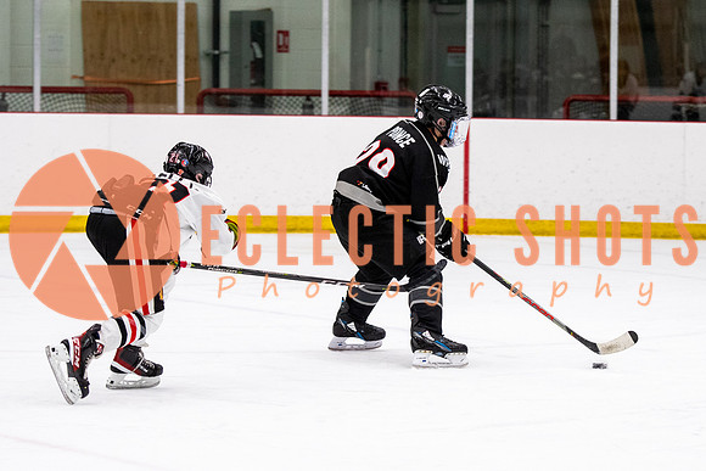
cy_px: 185
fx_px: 3411
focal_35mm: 174
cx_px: 427
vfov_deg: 7.9
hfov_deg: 11.8
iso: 2000
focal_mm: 95
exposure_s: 1/640
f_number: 2.8
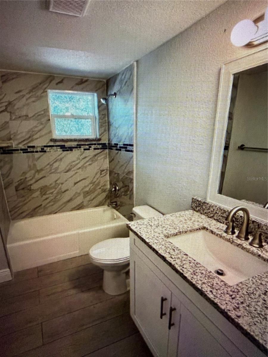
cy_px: 178
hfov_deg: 53.1
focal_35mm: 26
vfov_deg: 67.3
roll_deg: -0.3
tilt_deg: -11.2
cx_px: 134
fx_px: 268
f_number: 2.2
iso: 800
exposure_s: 1/60
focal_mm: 2.22
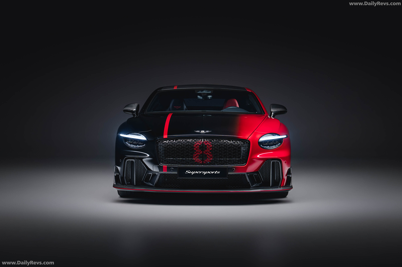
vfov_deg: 22.6
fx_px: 670
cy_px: 134
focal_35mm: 60
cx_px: 201
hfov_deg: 33.4
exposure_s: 1/4
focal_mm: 60
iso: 200
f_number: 7.1
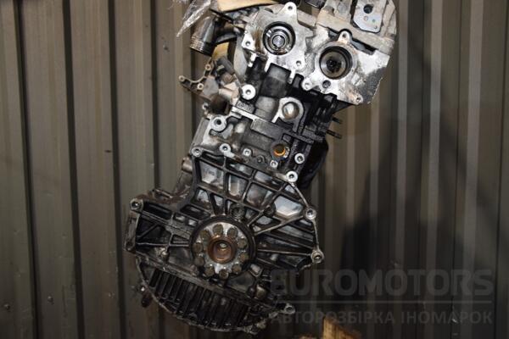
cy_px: 170
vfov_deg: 40.0
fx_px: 467
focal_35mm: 33
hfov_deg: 57.2
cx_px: 254
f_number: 5
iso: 800
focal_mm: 22
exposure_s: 1/60
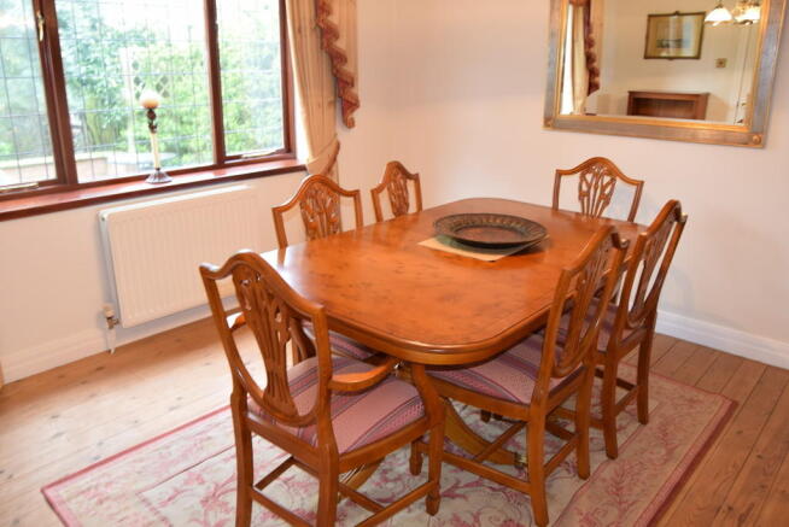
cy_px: 264
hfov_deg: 67.3
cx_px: 394
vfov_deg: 48.0
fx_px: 592
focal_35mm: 27
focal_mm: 18
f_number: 4.5
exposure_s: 1/3
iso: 100
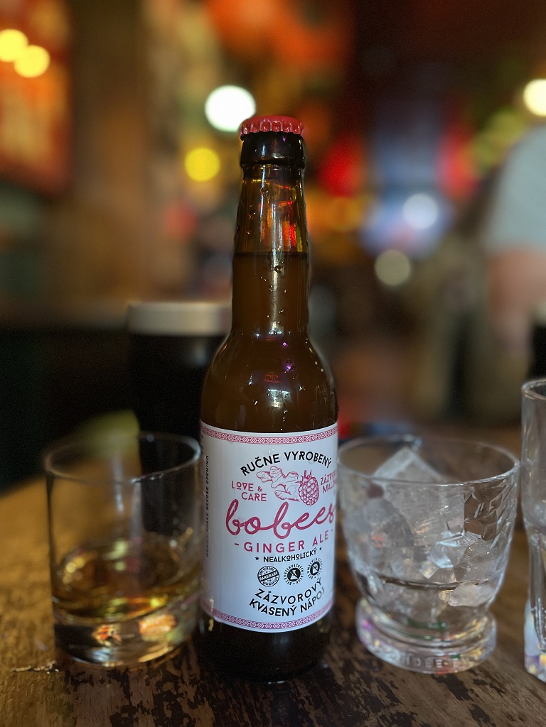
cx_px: 273
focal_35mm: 26
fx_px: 547
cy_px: 364
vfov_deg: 67.3
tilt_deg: -8.1
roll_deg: -0.1
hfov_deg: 53.1
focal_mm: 5.1
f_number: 1.6
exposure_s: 1/25
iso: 640
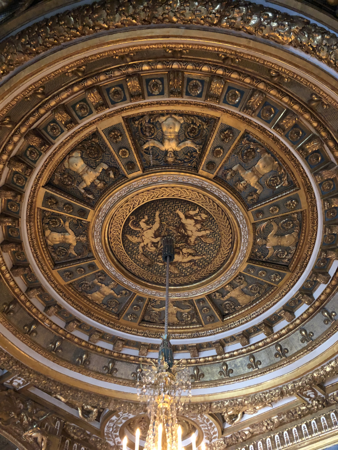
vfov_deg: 63.4
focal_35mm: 28
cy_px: 225
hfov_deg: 49.7
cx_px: 169
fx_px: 365
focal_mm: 4
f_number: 1.8
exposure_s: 1/4
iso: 100
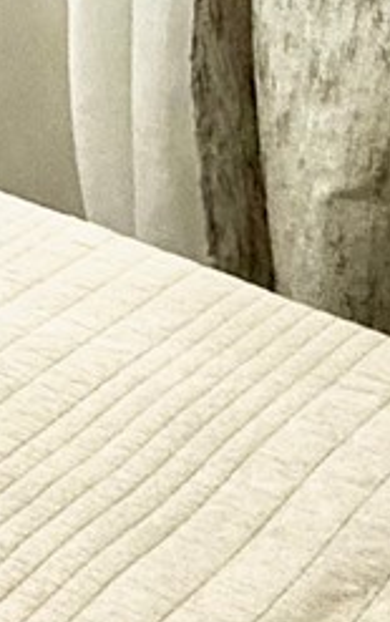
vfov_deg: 18.5
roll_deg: -2.4
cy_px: -375
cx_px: -795
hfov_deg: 10.0
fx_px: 1628
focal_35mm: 96
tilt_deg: -5.5
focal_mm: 2.22
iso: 250
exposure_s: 1/120
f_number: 2.2
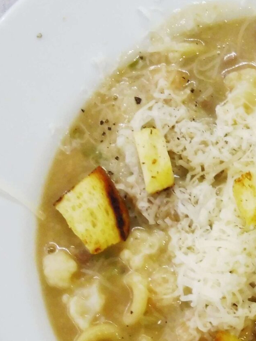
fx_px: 1233
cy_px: 252
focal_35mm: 125
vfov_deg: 15.7
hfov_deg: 11.6
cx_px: 304
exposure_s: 1/20
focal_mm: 7.4
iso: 400
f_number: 3.9
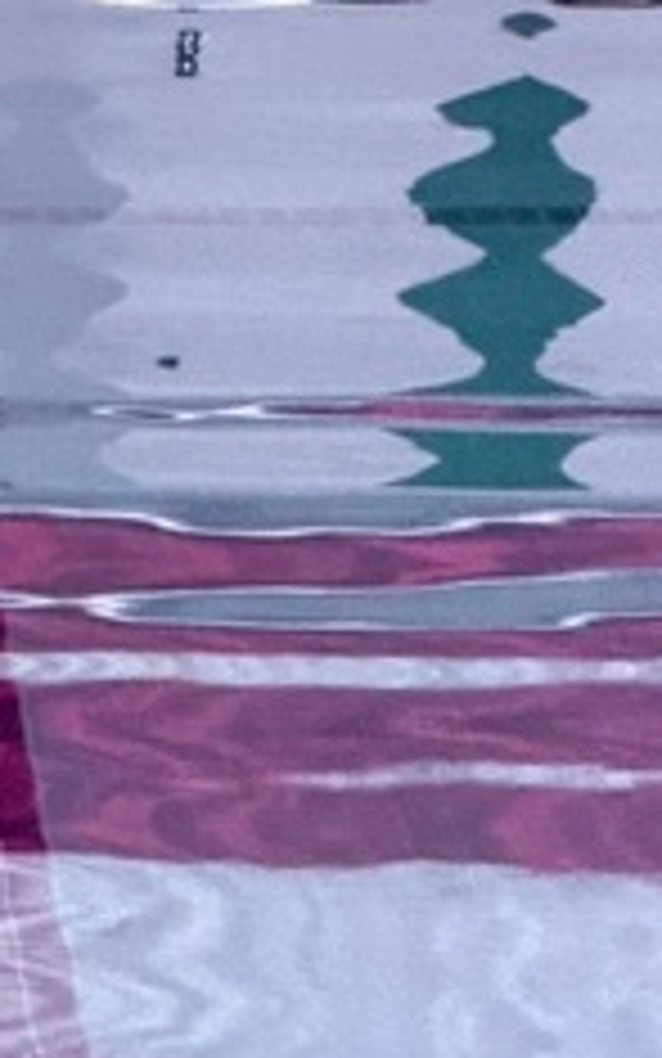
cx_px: -347
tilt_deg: -5.0
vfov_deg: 4.5
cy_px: -333
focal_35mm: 462
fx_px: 13328
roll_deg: -0.2
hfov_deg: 2.8
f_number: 2.8
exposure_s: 1/60
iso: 400
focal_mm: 16.89
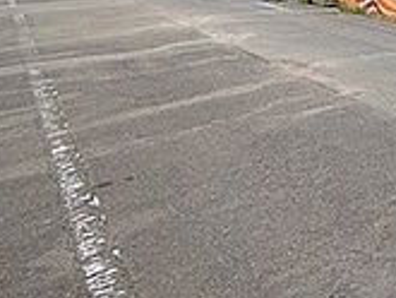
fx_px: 584
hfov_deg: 26.3
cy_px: -60
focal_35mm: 51
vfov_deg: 25.6
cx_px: 605
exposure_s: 1/2004
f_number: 2.2
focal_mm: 1.83
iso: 50
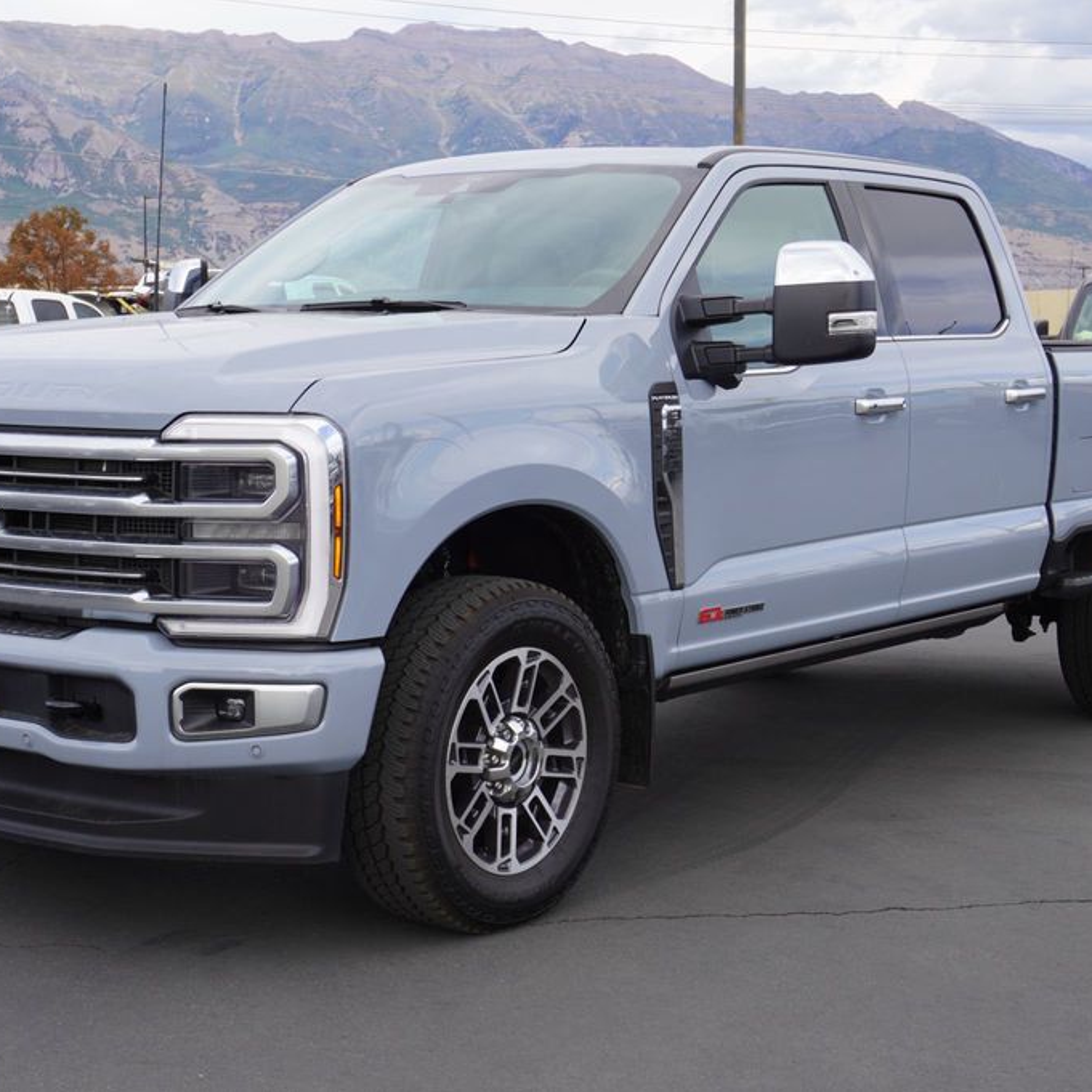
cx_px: 492
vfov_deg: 30.7
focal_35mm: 56
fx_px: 1986
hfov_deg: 30.7
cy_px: 547
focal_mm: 29
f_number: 8
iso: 100
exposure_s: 1/100
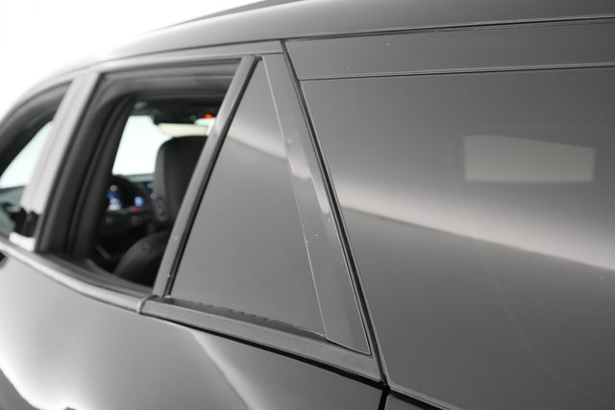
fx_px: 478
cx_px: 308
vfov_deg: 46.4
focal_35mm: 28
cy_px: 205
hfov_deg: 65.5
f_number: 4.5
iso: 8000
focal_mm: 28
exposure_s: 1/125
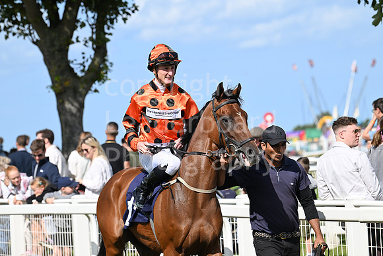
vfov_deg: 7.6
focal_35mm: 180
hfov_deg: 11.4
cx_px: 192
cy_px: 128
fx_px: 1915
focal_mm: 180
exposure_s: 1/3200
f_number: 5.6
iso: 500
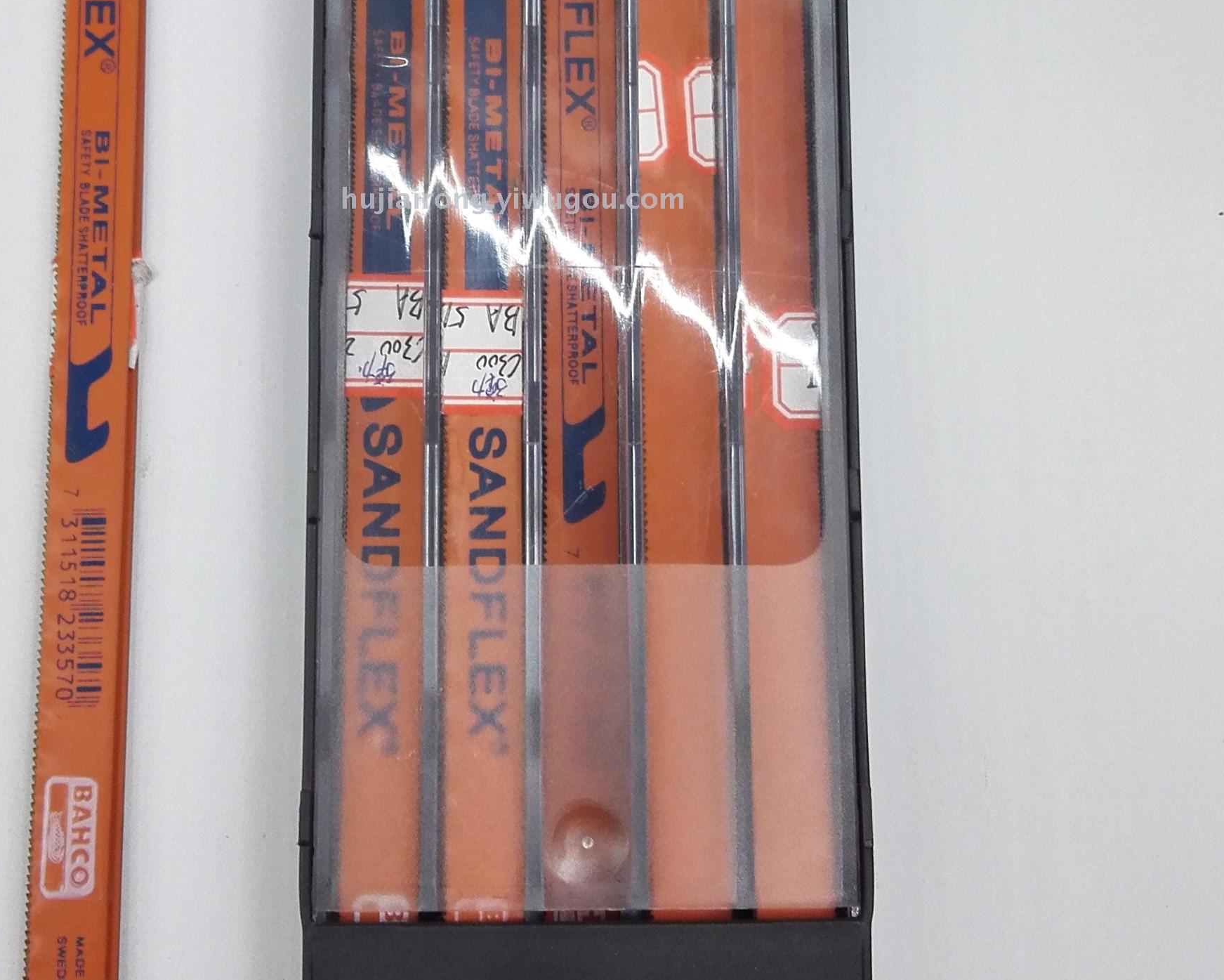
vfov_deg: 28.0
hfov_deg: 35.3
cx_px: 513
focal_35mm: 53
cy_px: 197
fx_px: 1920
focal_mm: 3.8
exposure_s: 1/33.4
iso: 125
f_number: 2
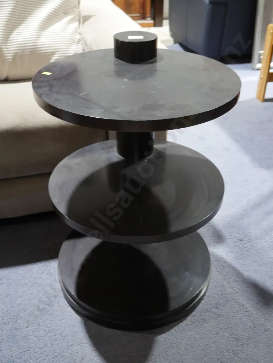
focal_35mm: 38
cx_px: 136
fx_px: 399
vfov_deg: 49.0
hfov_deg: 37.8
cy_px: 182
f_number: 4.1
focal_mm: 19
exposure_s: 1/60
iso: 1250
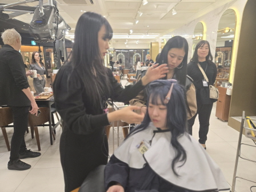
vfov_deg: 58.9
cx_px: 128
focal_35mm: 23
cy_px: 96
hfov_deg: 73.9
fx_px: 170
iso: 200
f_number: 1.8
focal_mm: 5.4
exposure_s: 1/120
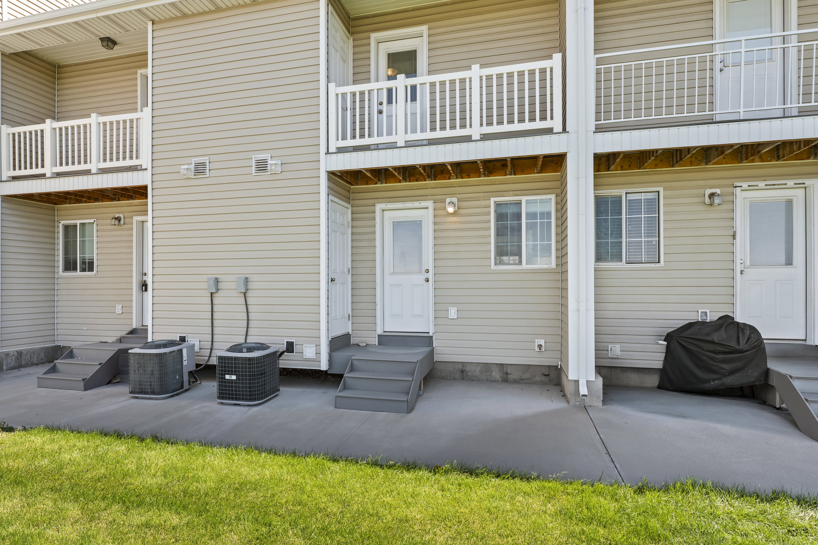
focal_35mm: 18
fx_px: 409
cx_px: 409
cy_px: 272
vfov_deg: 67.4
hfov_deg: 90.0
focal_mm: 18
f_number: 9
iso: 400
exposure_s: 1/80
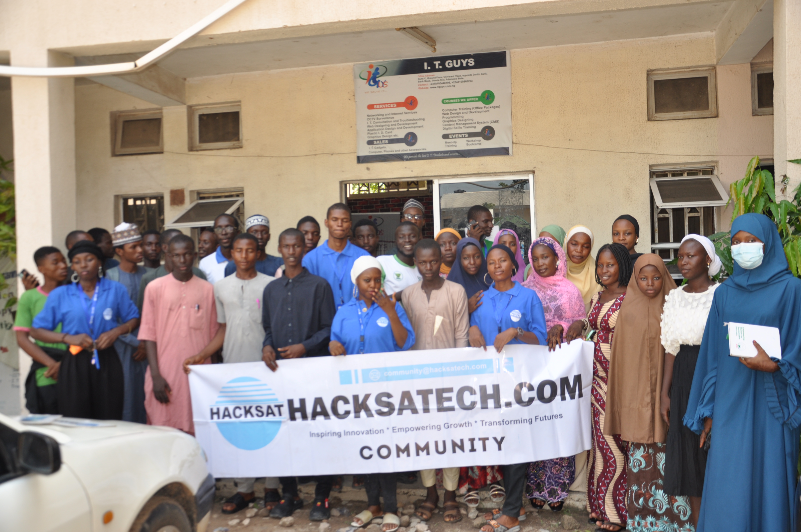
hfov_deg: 57.3
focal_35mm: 33
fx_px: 733
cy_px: 266
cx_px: 400
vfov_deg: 39.9
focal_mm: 22
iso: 200
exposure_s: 1/200
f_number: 4.5
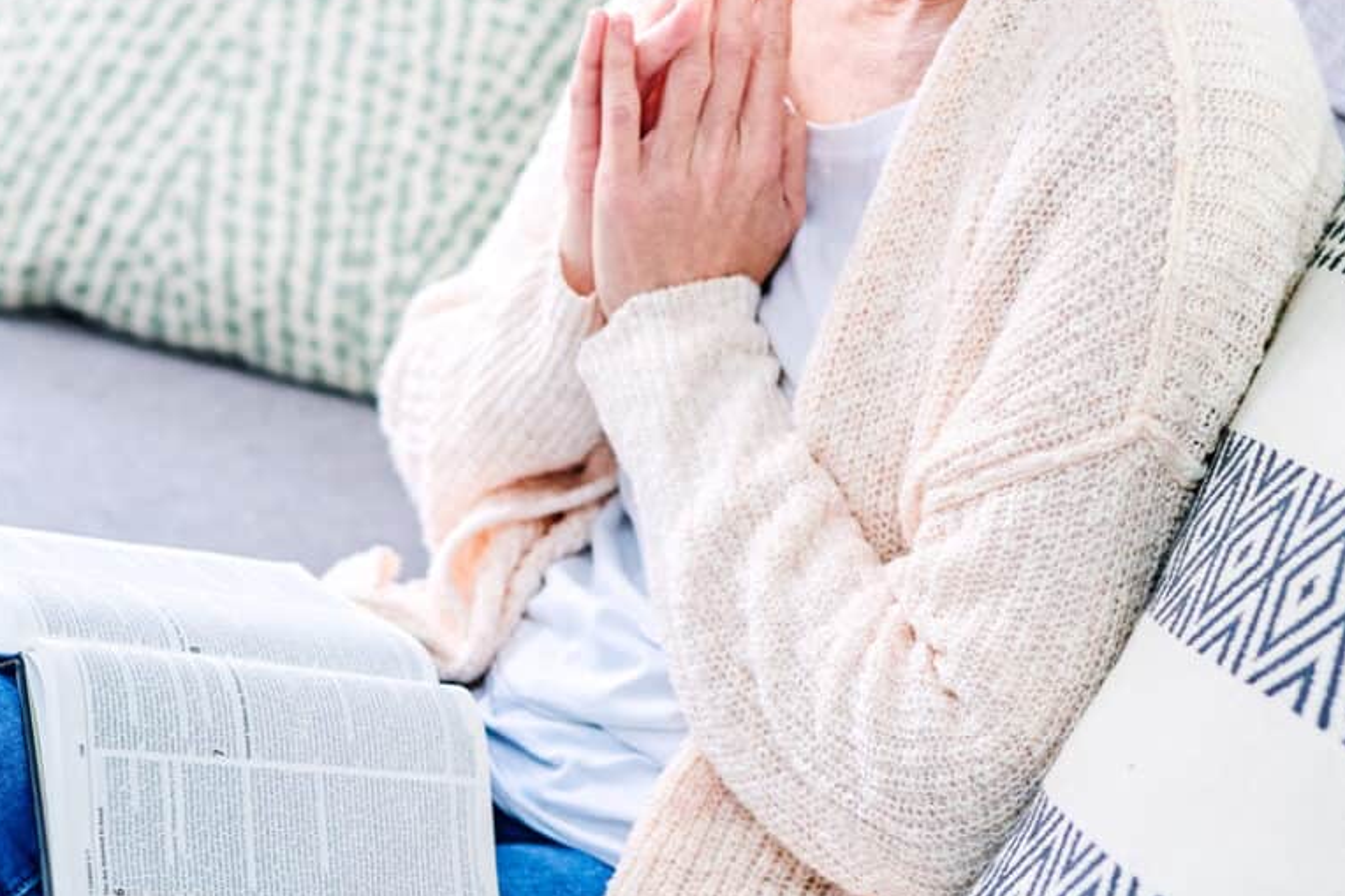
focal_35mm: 134
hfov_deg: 15.3
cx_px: 694
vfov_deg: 10.2
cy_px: 416
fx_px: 5005
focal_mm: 50
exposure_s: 1/400
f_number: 2
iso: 640
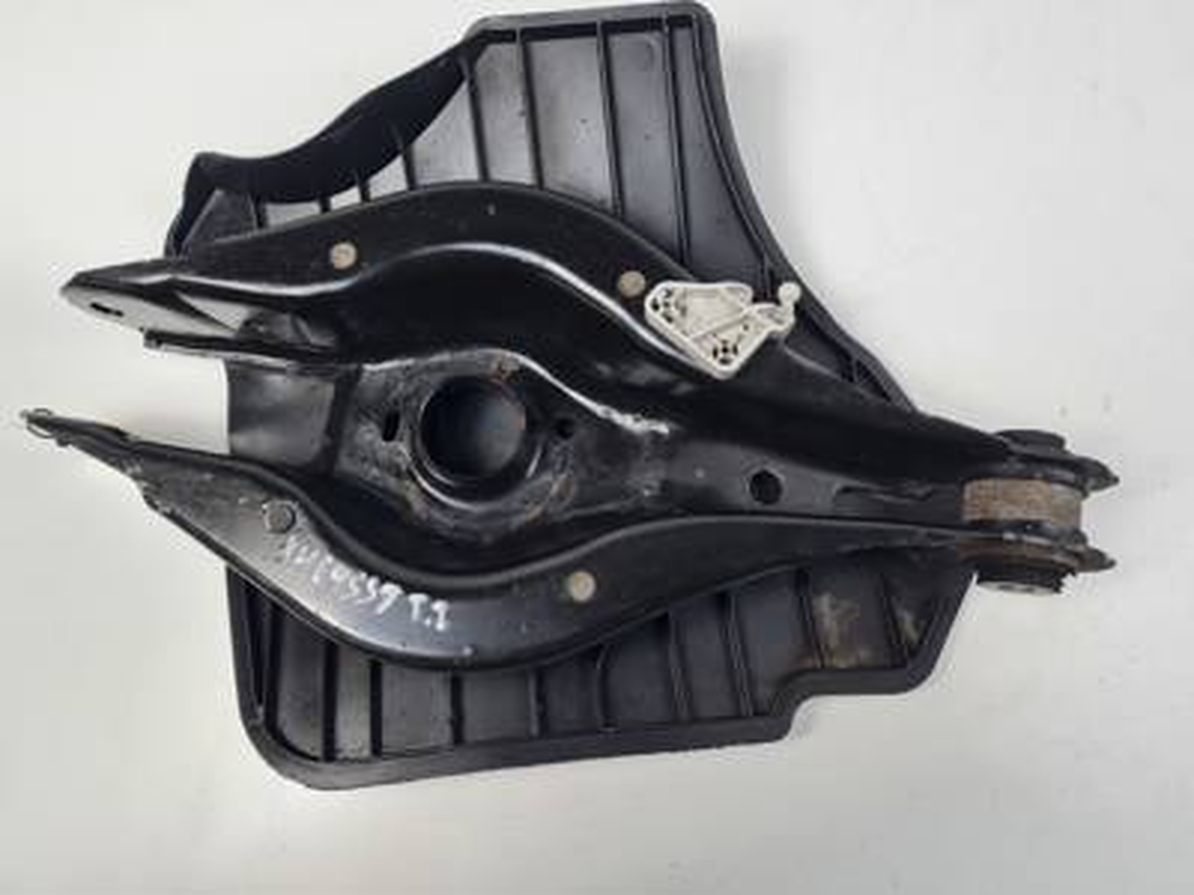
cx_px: 597
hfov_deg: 67.3
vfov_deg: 53.1
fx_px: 897
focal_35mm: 26
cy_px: 448
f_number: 1.8
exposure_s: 1/215
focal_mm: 5.4
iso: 50
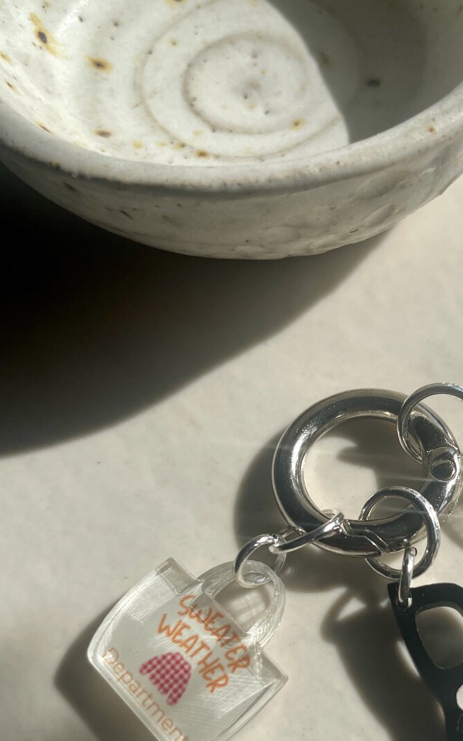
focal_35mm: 41
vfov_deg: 47.3
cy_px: 501
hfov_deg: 30.4
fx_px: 828
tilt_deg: -68.4
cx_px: 382
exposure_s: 1/4000
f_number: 1.6
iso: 32
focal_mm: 4.2
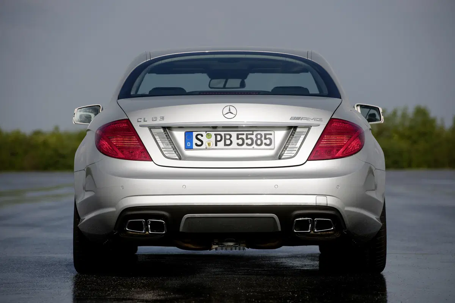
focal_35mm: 195
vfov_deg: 7.0
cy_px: 152
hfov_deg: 10.5
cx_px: 228
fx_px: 2464
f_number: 5.6
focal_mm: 195
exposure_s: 1/1250
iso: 100
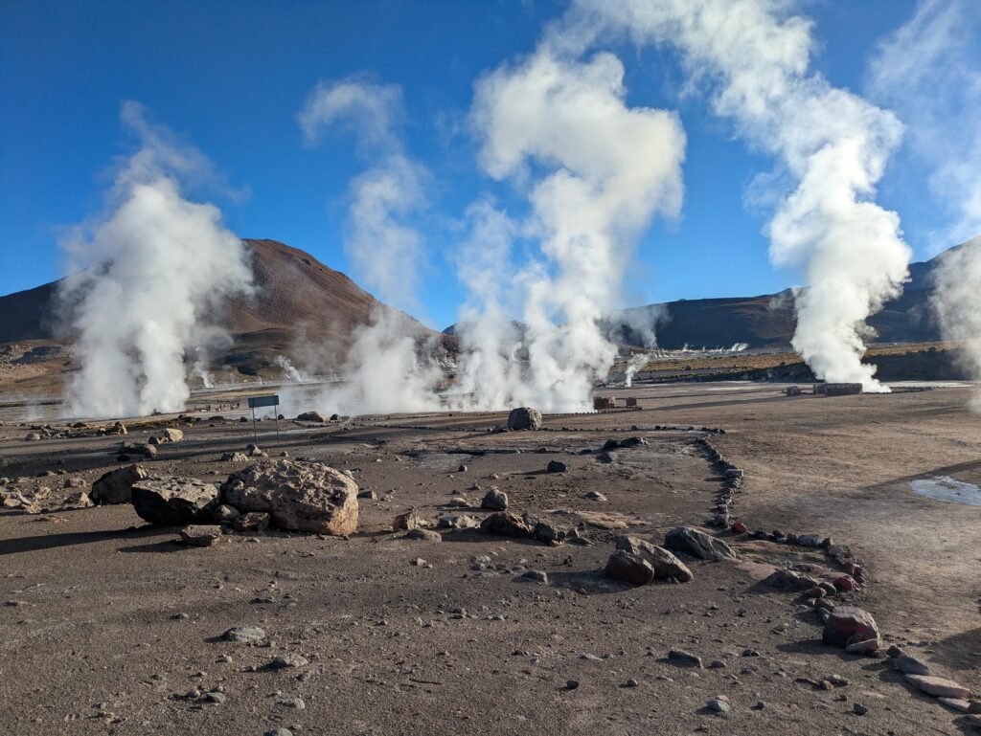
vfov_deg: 54.9
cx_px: 490
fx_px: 709
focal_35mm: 25
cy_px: 368
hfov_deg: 69.4
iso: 49
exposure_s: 1/3378
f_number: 1.89
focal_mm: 5.43
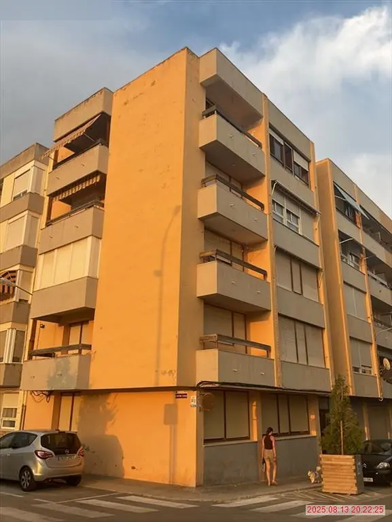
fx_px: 438
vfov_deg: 61.7
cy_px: 261
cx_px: 196
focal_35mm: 29
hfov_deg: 48.2
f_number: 1.8
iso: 16
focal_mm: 3
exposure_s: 1/215
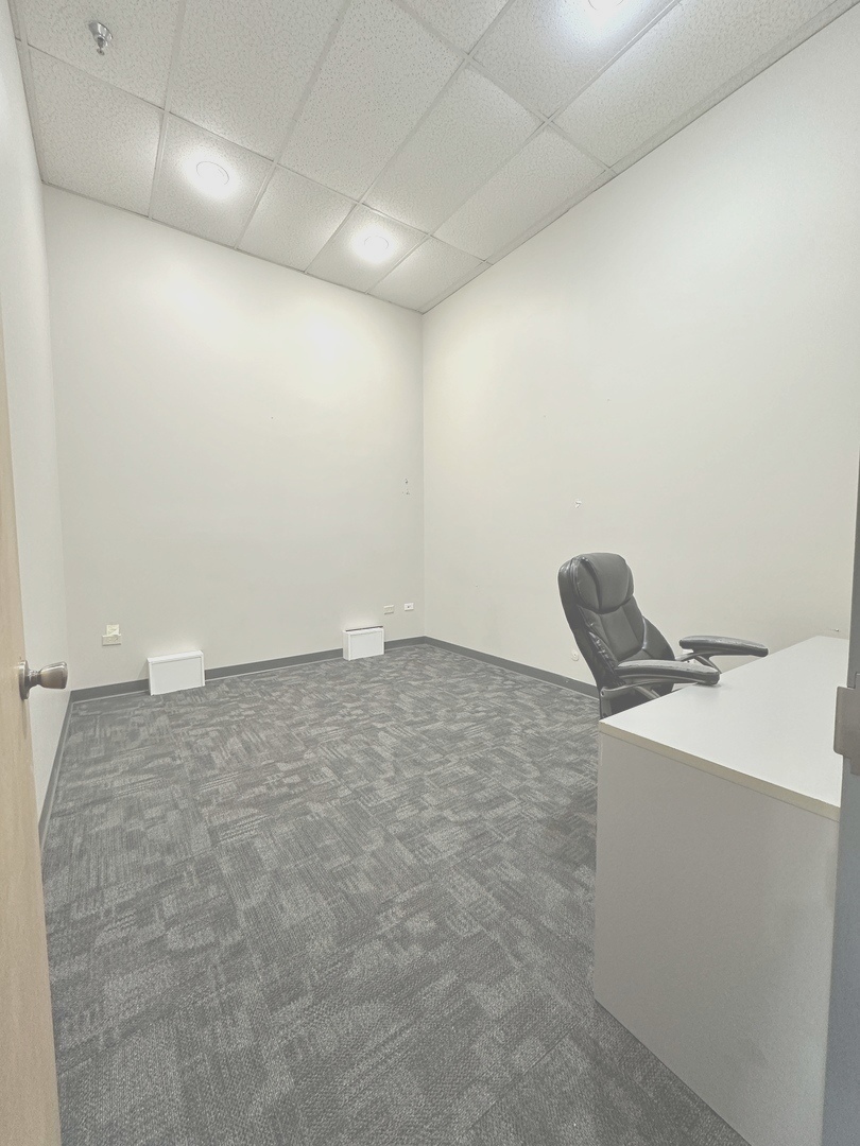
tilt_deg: -3.9
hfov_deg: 85.7
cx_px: 430
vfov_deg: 102.1
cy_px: 573
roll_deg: +0.1
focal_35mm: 14
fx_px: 464
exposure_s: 1/60
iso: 320
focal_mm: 2.22
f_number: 2.2
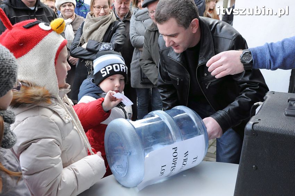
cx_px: 148
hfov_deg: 49.6
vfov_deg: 34.1
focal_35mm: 39
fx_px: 319
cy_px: 98
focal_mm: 26
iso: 2500
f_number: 9
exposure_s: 1/320
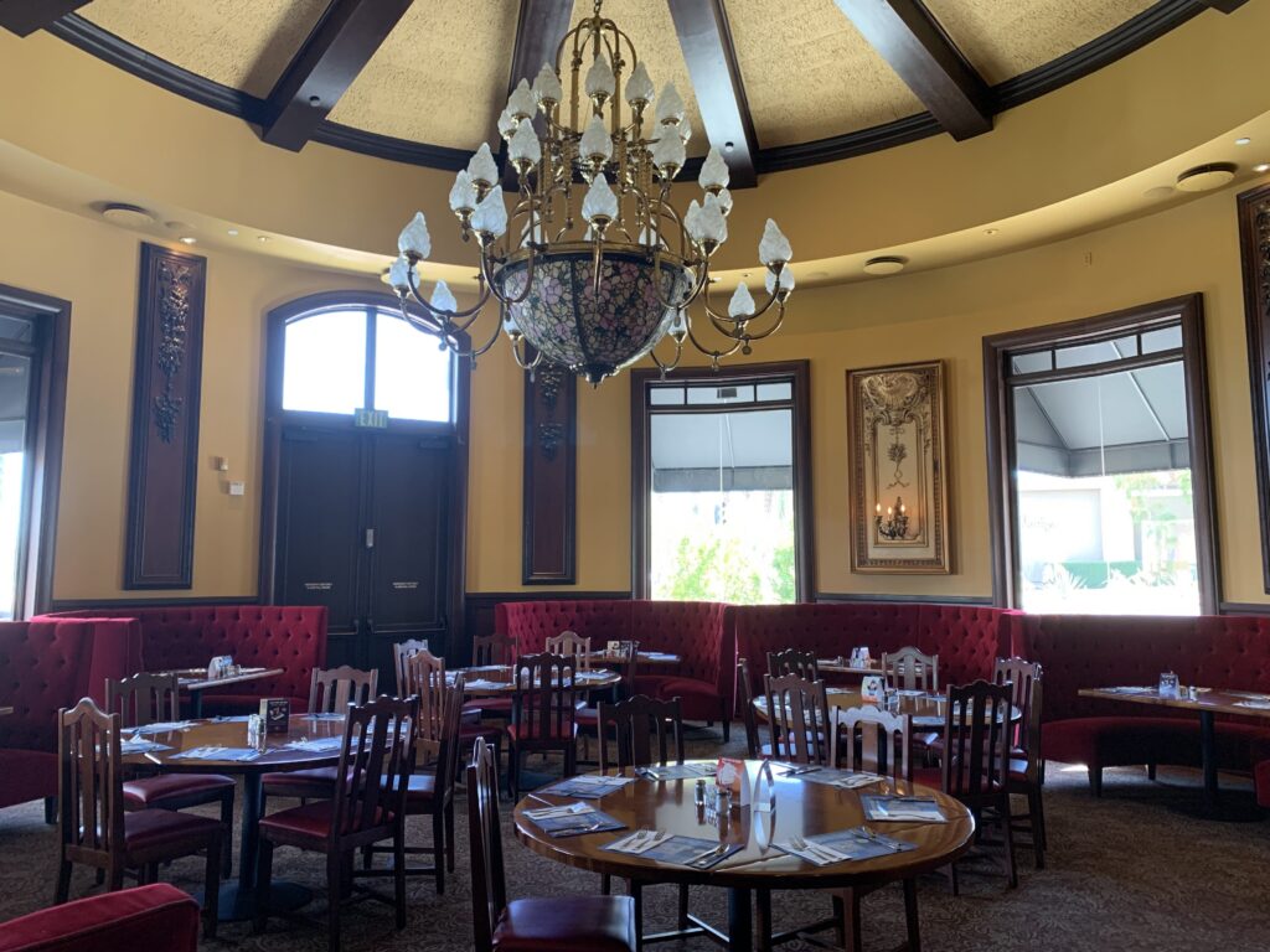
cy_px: 476
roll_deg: -0.5
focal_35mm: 26
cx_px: 635
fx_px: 954
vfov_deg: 53.1
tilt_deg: +6.4
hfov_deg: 67.3
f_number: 1.8
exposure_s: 1/60
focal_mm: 4.25
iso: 200
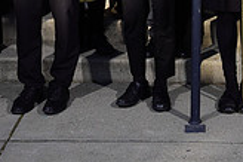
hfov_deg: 17.3
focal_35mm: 117
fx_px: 789
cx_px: 213
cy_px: -117
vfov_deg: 11.0
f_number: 8
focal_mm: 33
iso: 100
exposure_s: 1/250
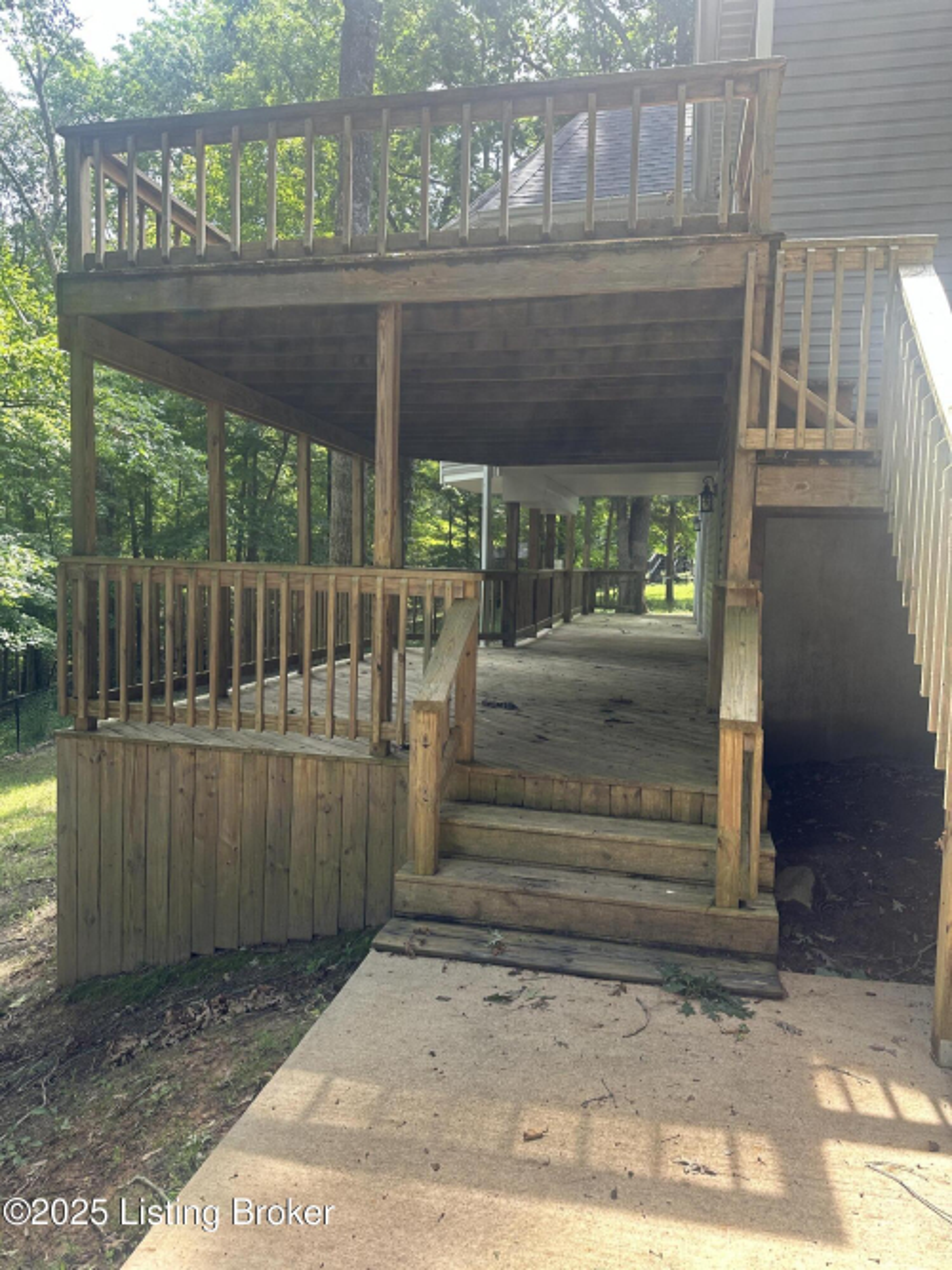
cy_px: 635
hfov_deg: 56.8
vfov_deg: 71.6
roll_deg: -2.4
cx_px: 476
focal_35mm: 24
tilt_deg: -0.4
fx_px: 880
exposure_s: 1/243
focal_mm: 6.86
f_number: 1.78
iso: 64
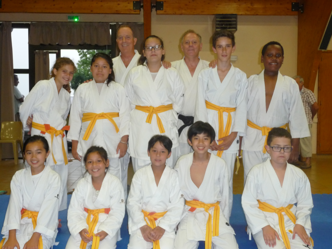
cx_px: 166
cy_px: 124
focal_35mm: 36
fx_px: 345
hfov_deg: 51.4
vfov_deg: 39.7
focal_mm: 6
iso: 320
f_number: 3.7
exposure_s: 1/30
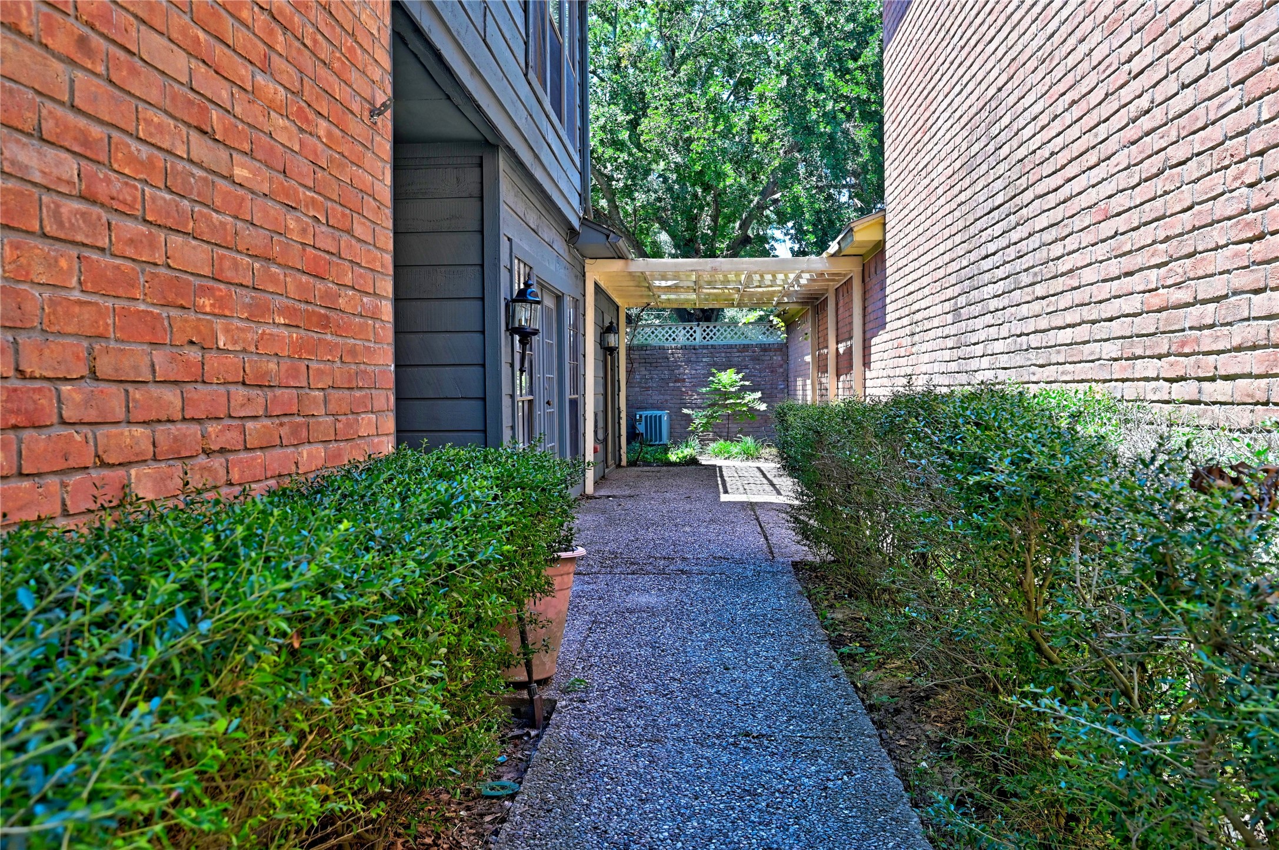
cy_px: 425
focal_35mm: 30
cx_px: 640
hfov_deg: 62.0
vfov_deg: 43.5
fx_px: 1065
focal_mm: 30
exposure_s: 1/160
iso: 400
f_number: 8
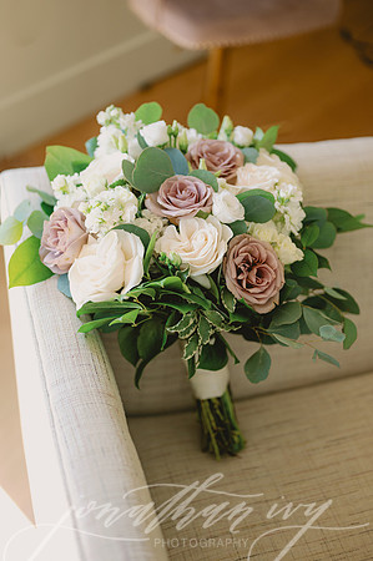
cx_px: 186
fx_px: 779
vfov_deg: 39.6
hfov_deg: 26.9
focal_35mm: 50
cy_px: 280
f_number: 2
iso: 320
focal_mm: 50
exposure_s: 1/320
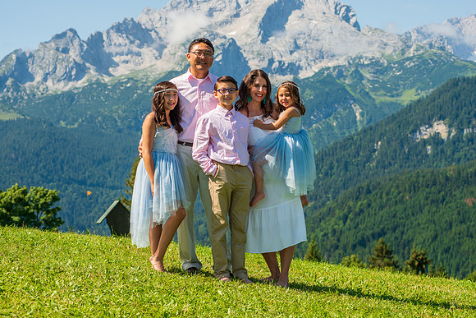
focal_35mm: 92
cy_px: 159
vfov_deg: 14.9
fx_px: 1217
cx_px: 238
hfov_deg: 22.1
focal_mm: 92
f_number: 7.1
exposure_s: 1/500
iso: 160
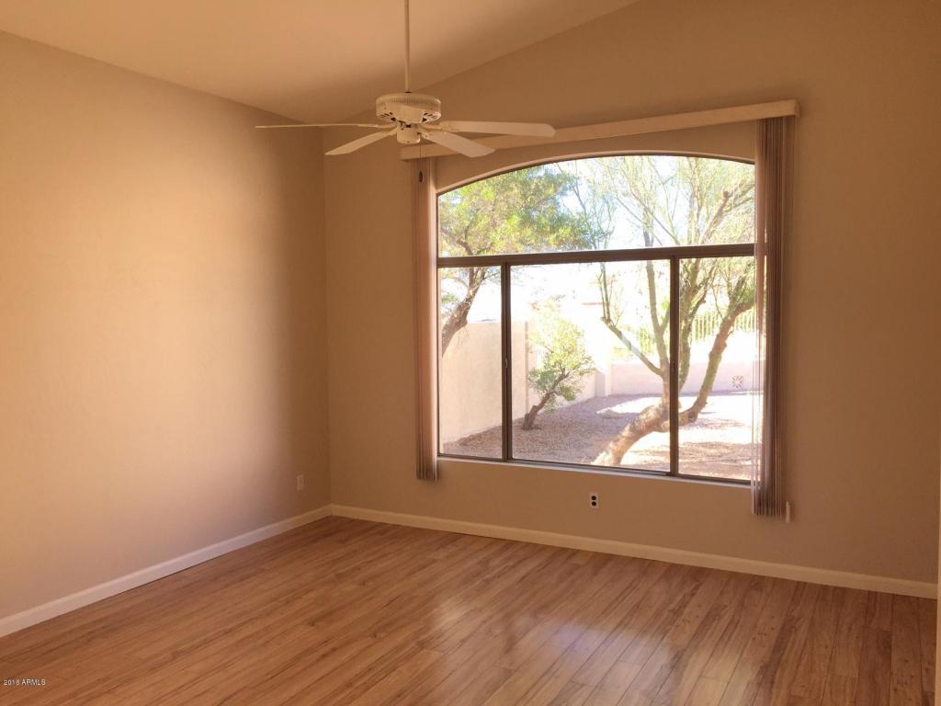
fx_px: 788
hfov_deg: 61.7
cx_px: 470
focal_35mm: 29
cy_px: 353
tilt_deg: -3.1
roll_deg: -0.6
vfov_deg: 48.2
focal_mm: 4.15
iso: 32
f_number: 2.2
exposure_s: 1/176
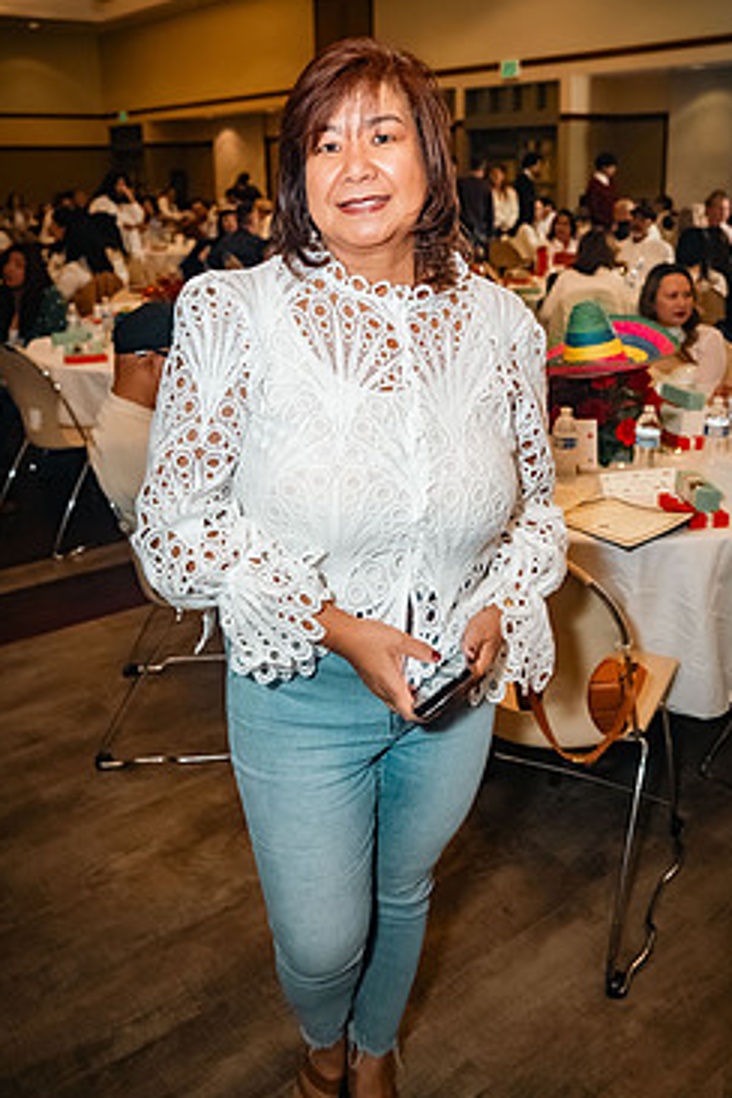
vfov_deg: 58.3
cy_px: 447
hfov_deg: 41.1
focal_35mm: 32
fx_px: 976
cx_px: 387
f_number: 3.5
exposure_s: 1/100
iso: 1600
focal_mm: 26
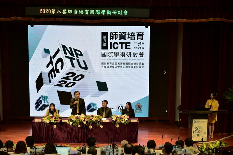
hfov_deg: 31.0
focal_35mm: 65
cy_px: 78
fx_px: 421
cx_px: 116
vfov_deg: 20.9
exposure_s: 1/125
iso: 1000
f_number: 4
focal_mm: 65
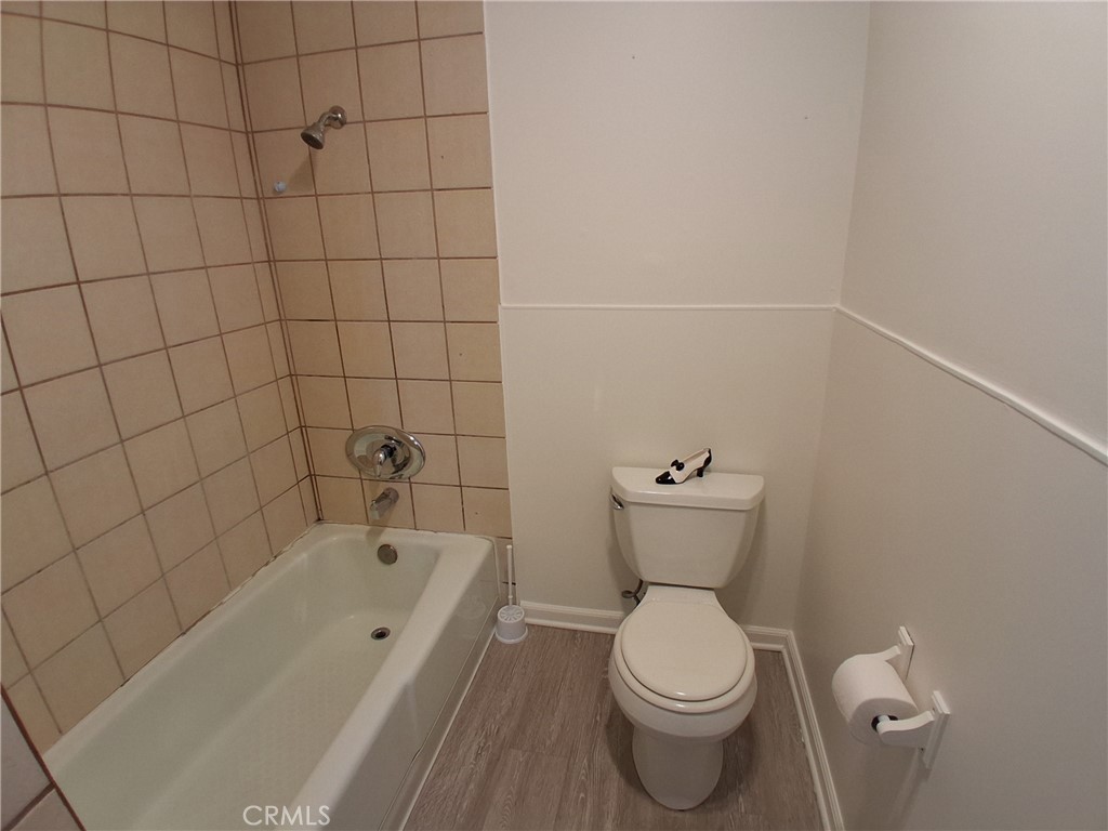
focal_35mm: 17
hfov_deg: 91.0
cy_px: 416
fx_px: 544
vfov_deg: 74.7
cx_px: 554
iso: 100
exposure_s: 1/40
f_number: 2.2
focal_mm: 1.4
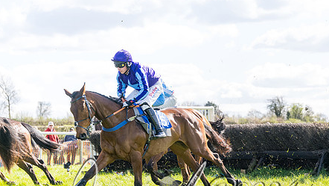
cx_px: 248
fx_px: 977
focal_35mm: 112
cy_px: 140
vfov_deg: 10.8
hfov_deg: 19.0
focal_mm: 70
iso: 400
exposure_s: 1/1600
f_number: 4
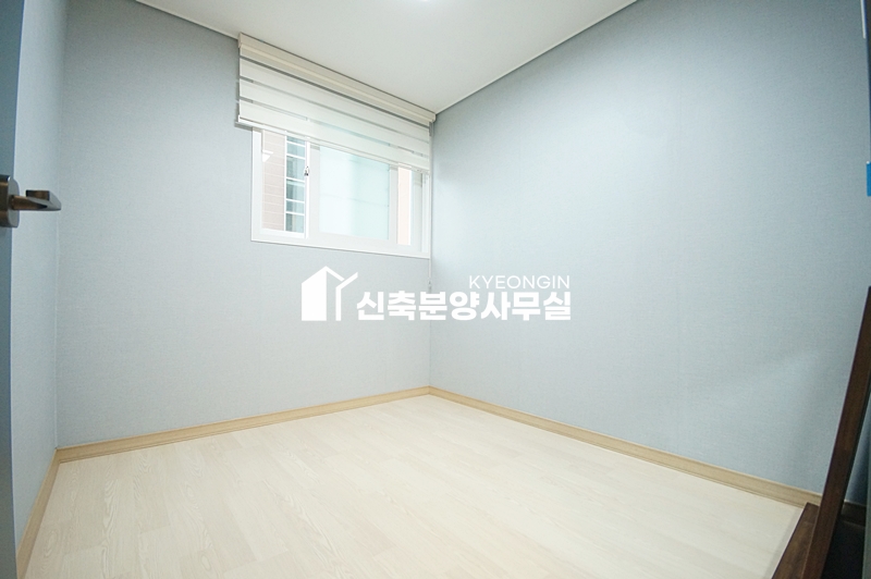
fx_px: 363
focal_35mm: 15
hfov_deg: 100.4
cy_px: 290
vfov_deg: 77.2
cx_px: 436
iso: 1600
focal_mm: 10
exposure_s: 1/60
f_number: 5.6
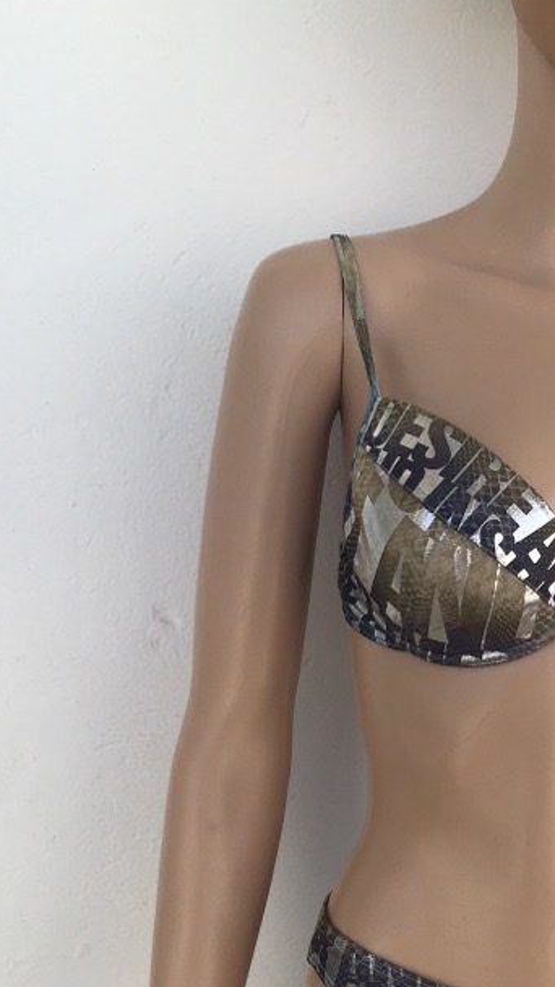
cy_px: 722
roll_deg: -2.4
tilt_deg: -14.2
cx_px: 519
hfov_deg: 22.4
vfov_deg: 39.0
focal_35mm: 52
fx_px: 1360
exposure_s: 1/442
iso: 25
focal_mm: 4.15
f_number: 2.2
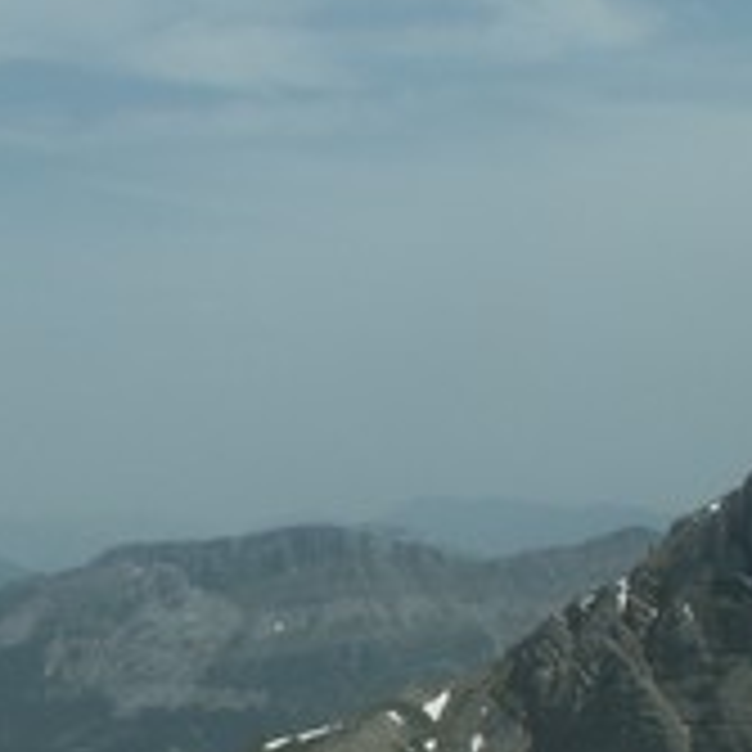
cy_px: 793
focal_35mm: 104
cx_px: -63
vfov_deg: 16.3
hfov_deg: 16.3
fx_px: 2556
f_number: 5
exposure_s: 1/640
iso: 50
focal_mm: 5.86
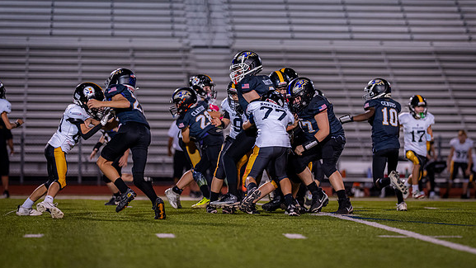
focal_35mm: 211
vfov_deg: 5.8
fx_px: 2664
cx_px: 307
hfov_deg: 10.2
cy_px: 134
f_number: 1.8
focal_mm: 135
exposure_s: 1/1000
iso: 1600
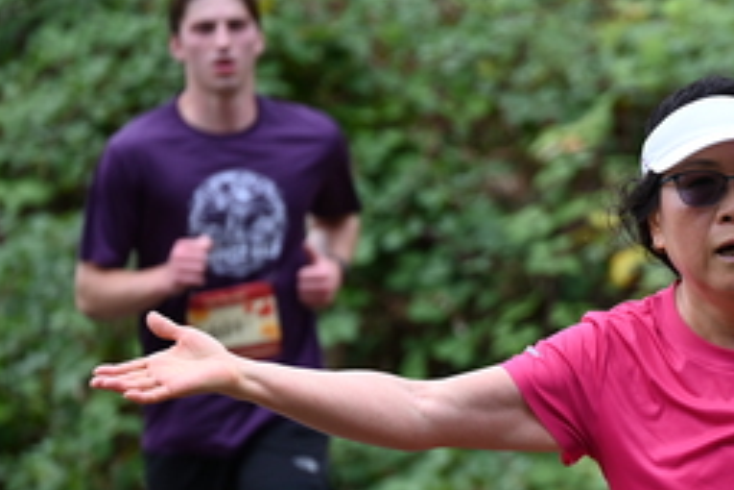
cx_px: 734
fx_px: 8807
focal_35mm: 432
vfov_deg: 3.2
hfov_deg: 4.8
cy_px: 301
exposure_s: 1/320
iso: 400
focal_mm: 200
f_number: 6.3
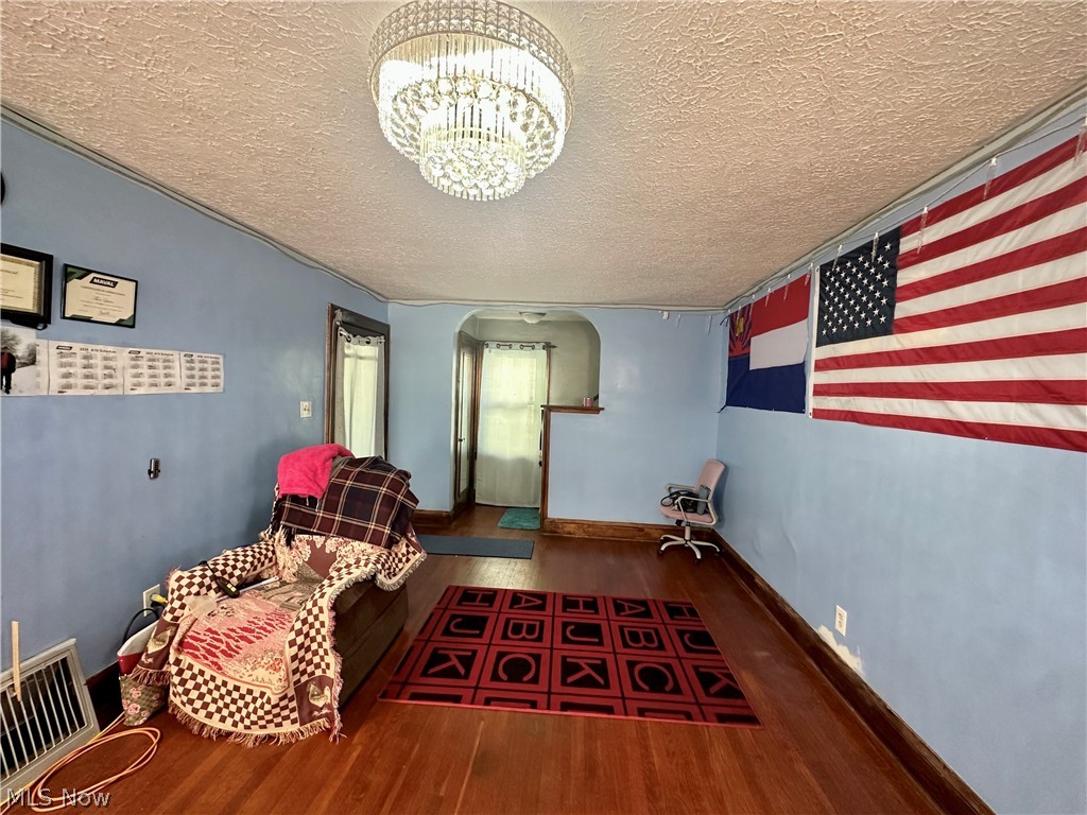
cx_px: 544
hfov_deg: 102.1
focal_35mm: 14
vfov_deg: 85.7
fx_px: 440
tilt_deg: -1.8
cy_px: 408
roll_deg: -2.0
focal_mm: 2.22
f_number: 2.2
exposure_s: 1/60
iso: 250
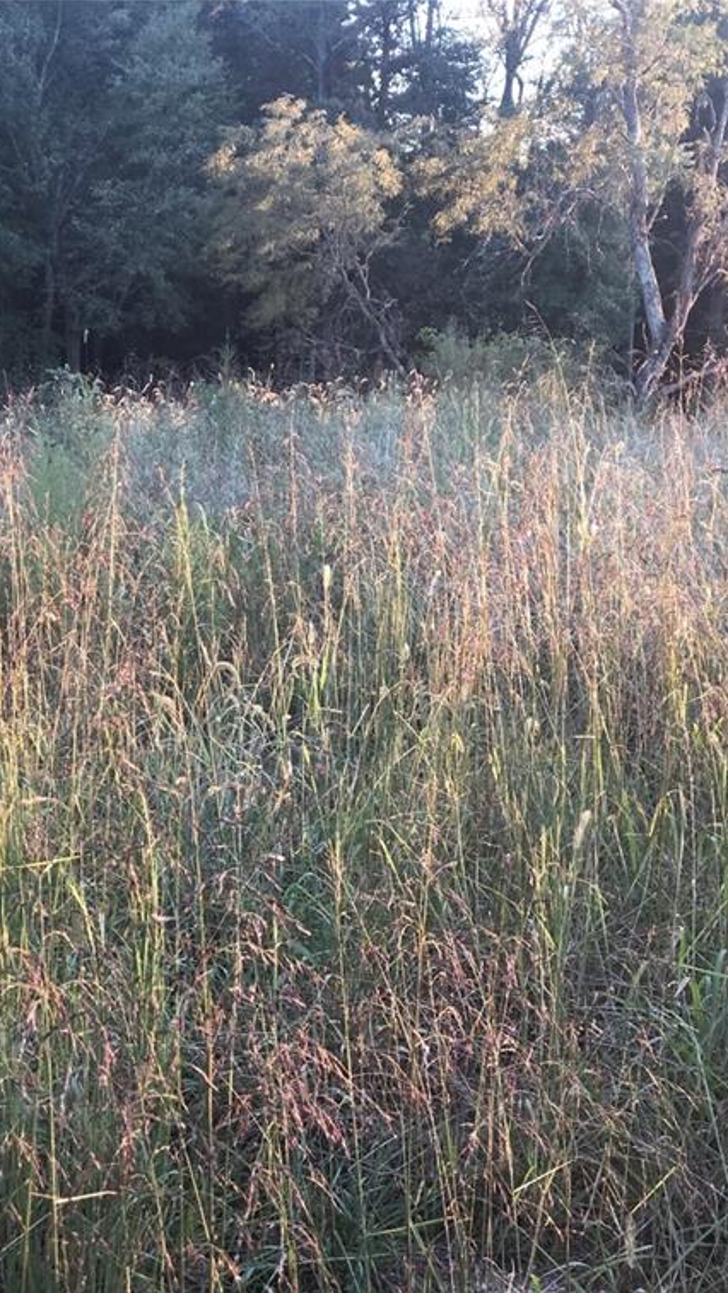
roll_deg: +0.3
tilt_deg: -10.3
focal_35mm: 63
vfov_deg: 33.3
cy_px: 654
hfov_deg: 19.1
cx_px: 330
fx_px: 2161
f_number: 2.8
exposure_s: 1/30
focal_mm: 6.6
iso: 40
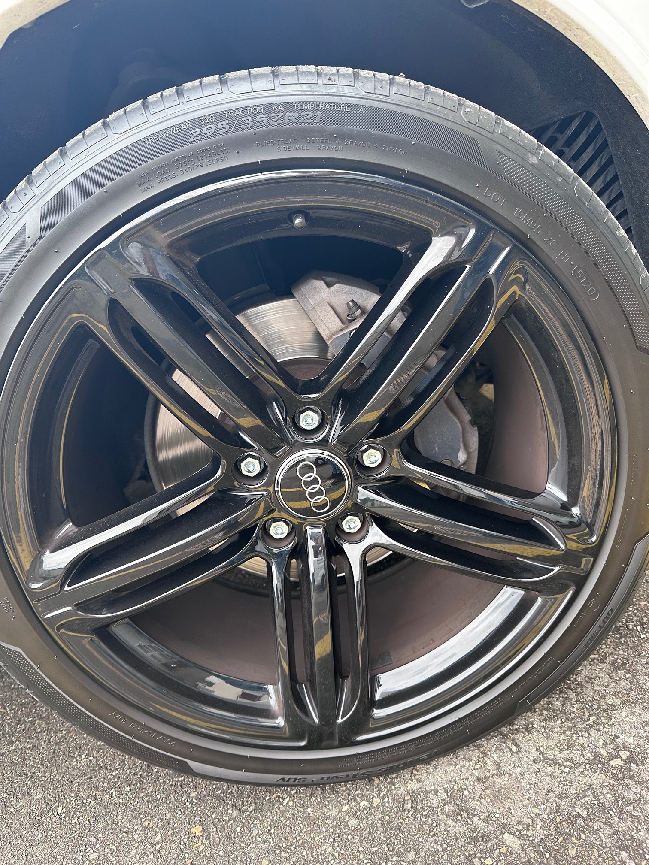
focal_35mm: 24
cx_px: 324
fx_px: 600
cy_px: 432
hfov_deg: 56.8
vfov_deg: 71.6
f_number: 1.78
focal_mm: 6.86
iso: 160
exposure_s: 1/121
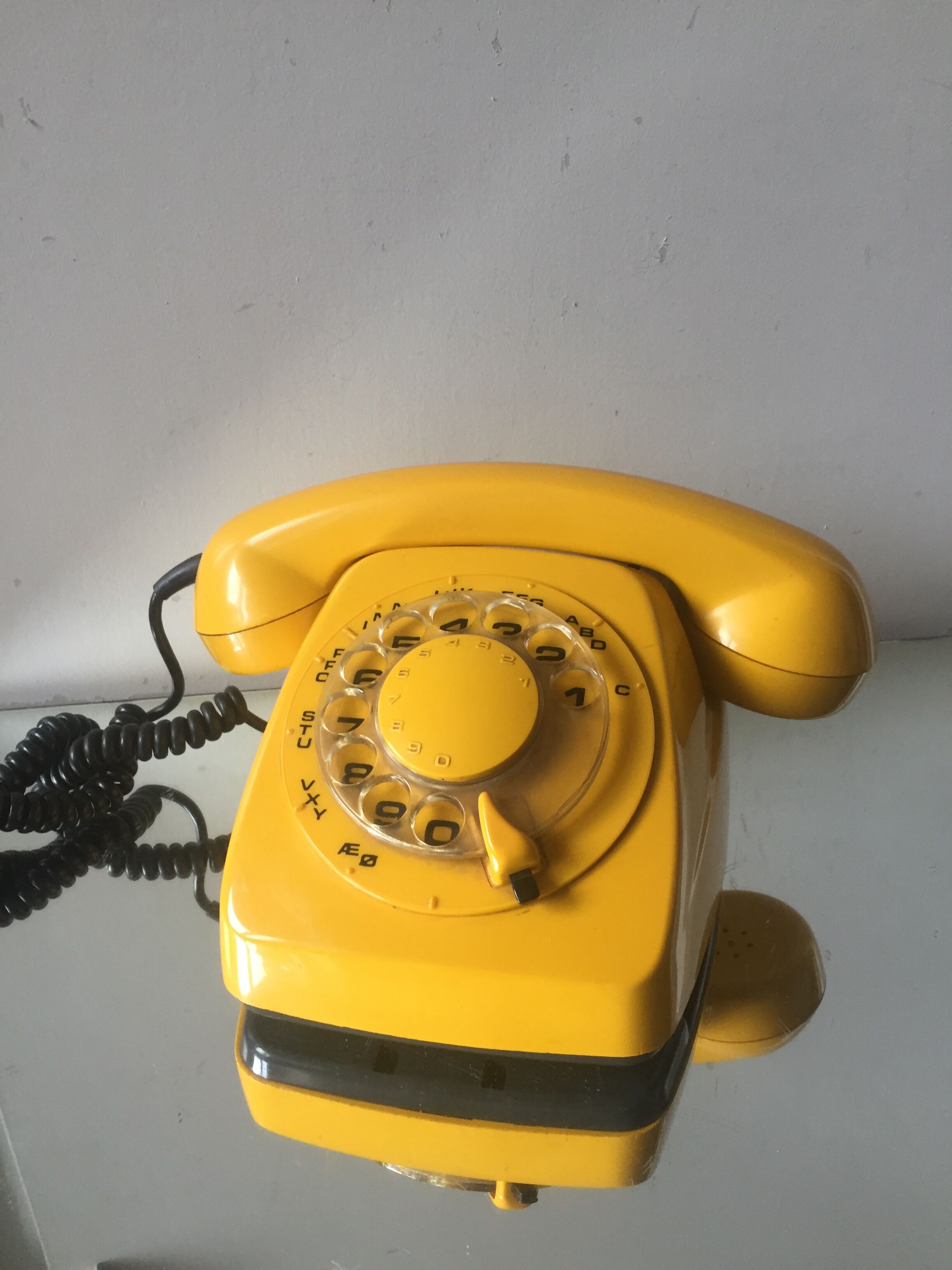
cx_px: 476
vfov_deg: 61.7
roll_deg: +1.0
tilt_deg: -26.9
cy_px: 635
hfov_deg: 48.2
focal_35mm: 29
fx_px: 1063
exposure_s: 1/33
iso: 125
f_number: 2.2
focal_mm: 4.15
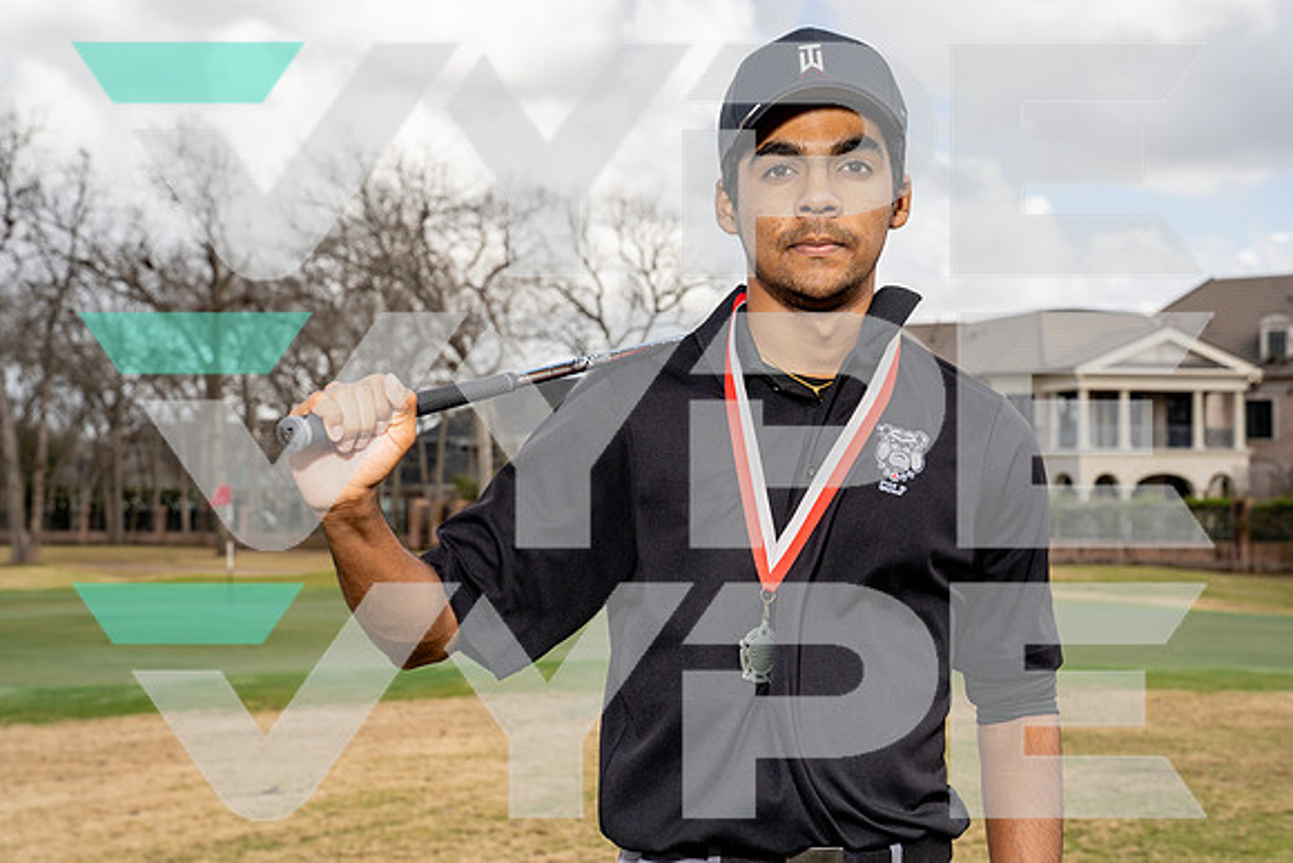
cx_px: 646
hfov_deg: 32.4
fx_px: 2227
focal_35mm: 62
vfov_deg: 21.9
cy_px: 432
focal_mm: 62
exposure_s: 1/250
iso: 100
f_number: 8
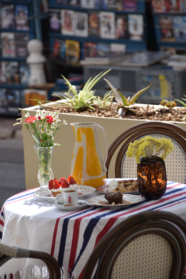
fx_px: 2146
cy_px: 140
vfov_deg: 7.4
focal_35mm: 278
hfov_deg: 5.0
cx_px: 93
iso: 220
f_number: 6.3
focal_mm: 185
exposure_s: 1/500
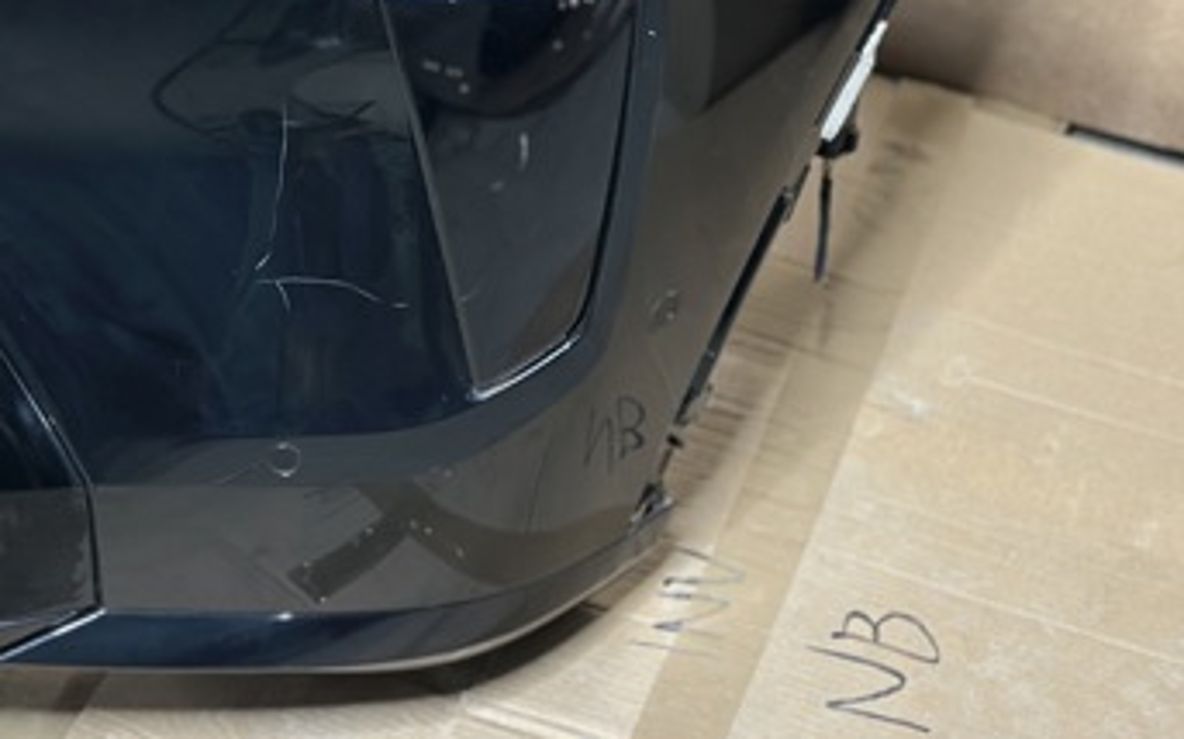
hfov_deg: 21.5
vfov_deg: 13.5
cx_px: 193
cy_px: -40
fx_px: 3064
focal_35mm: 95
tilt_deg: -33.4
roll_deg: +1.1
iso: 400
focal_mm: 6.86
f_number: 1.78
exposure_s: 1/33
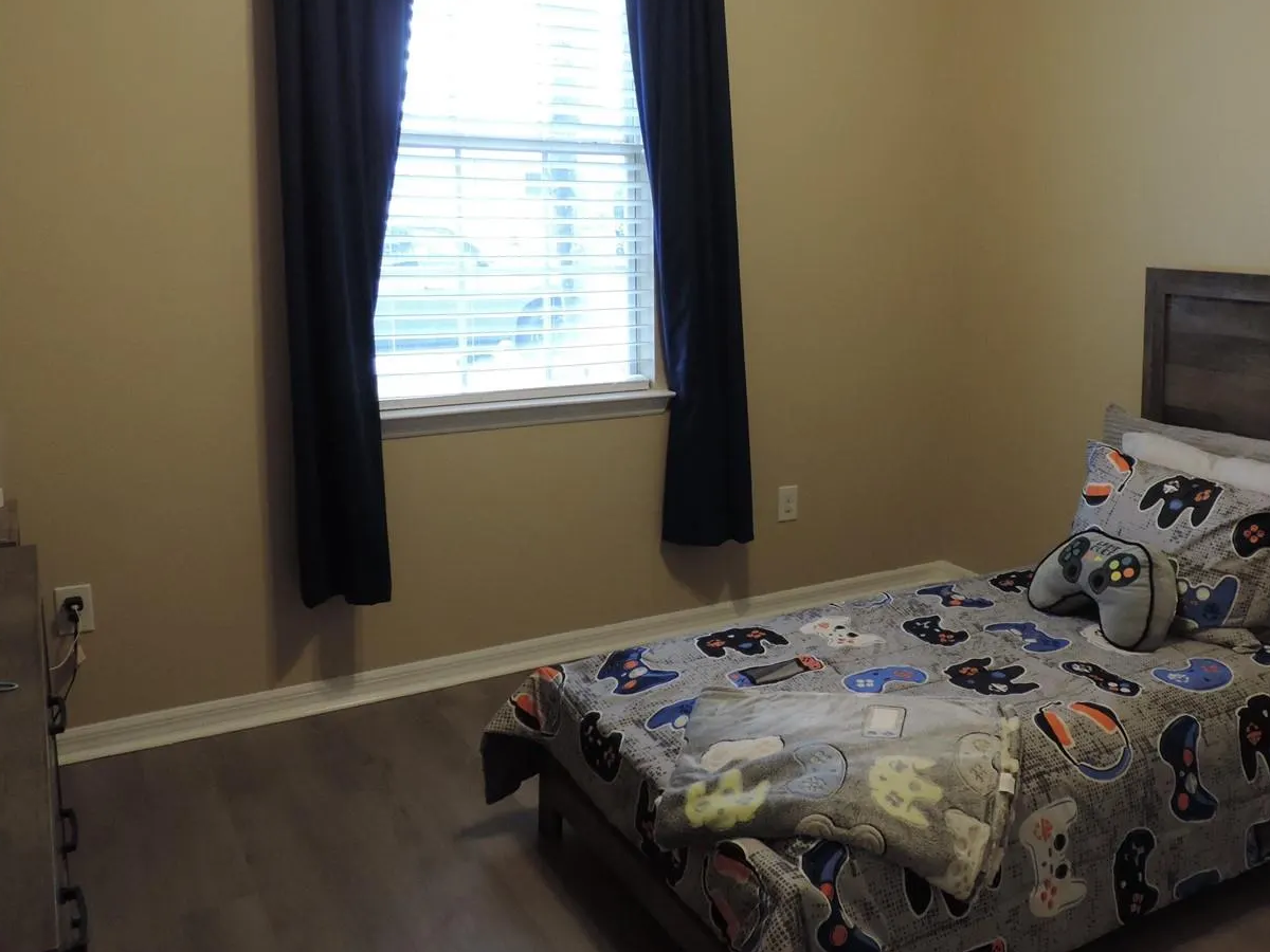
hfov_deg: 55.7
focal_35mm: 32
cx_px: 836
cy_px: 396
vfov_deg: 44.0
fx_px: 1174
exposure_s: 1/30
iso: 280
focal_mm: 4.3
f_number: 3
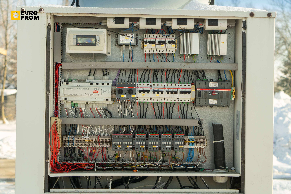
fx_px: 404
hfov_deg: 39.6
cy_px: 97
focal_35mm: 50
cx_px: 146
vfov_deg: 27.0
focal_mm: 50
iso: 200
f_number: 4.5
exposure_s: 1/250
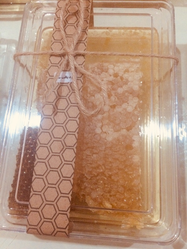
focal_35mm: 29
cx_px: 94
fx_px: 209
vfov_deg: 61.7
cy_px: 124
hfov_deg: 48.2
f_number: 2.2
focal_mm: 4.15
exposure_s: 1/20
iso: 320
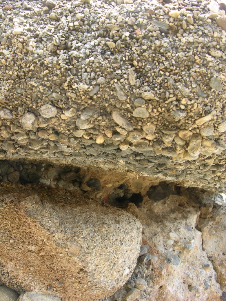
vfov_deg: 52.6
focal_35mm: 35
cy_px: 150
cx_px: 113
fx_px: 305
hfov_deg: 40.7
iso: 50
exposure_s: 1/71
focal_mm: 8.9
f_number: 4
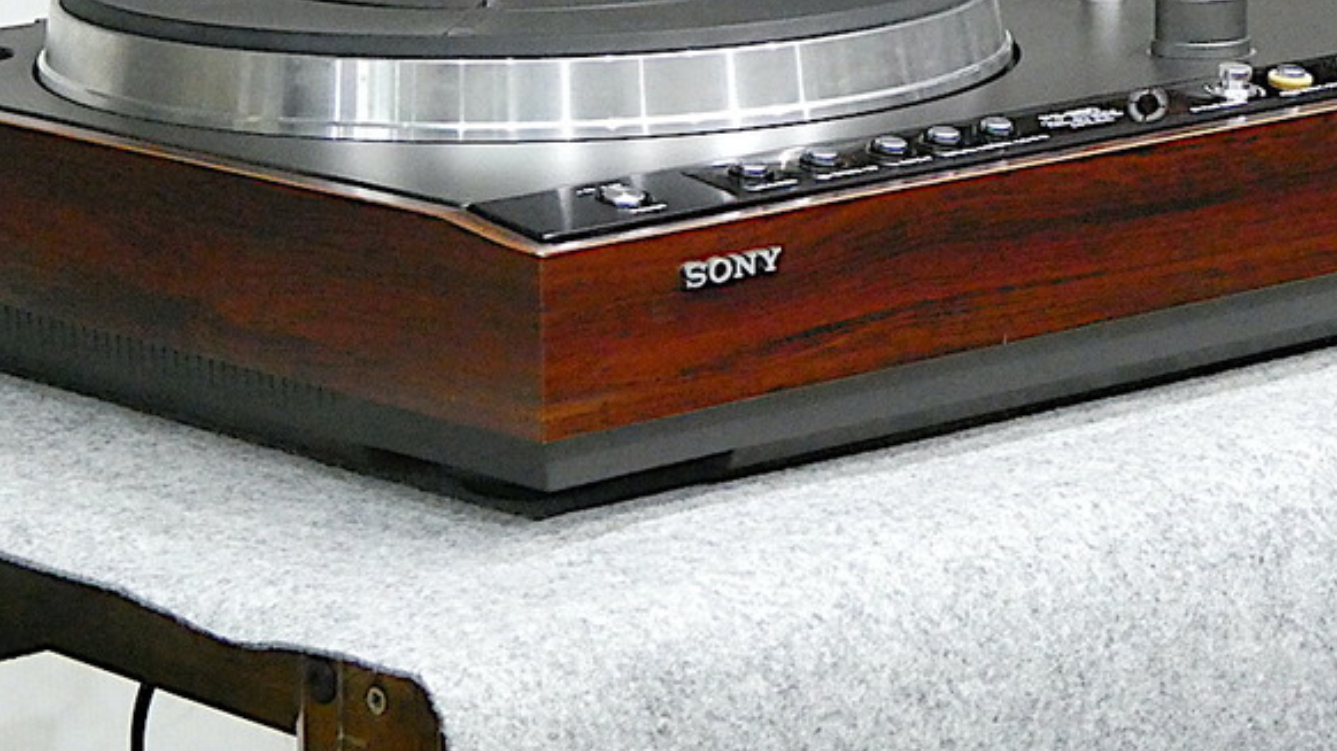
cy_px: 133
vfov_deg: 8.5
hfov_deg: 15.1
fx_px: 5033
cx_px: 712
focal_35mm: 142
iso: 1600
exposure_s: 1/50
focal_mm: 14.1
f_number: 4.7
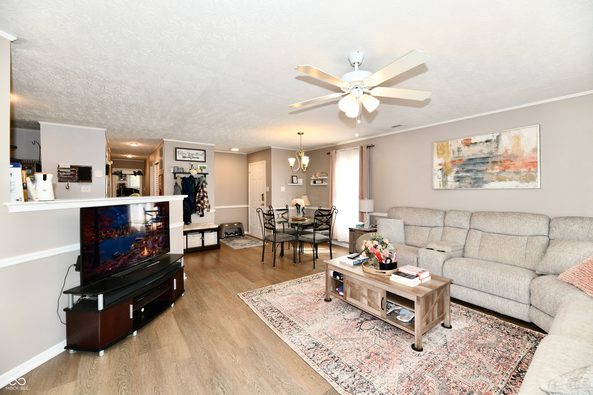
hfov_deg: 104.3
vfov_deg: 81.2
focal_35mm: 14
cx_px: 296
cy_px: 198
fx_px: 231
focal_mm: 14
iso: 640
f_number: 6.3
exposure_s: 1/60
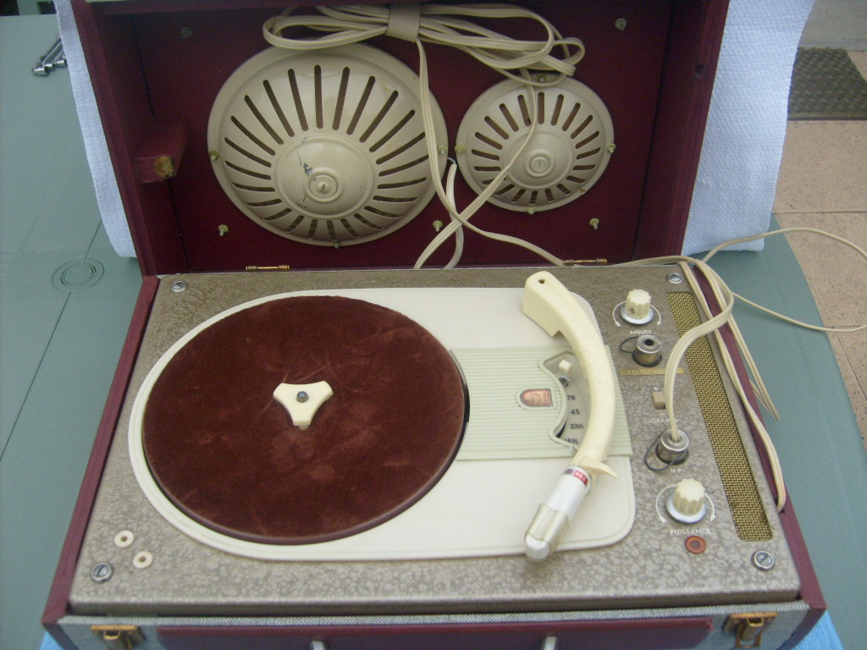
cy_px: 325
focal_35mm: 35
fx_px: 877
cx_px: 434
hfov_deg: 52.6
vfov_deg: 40.7
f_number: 7.1
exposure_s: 1/90
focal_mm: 5.8
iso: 80
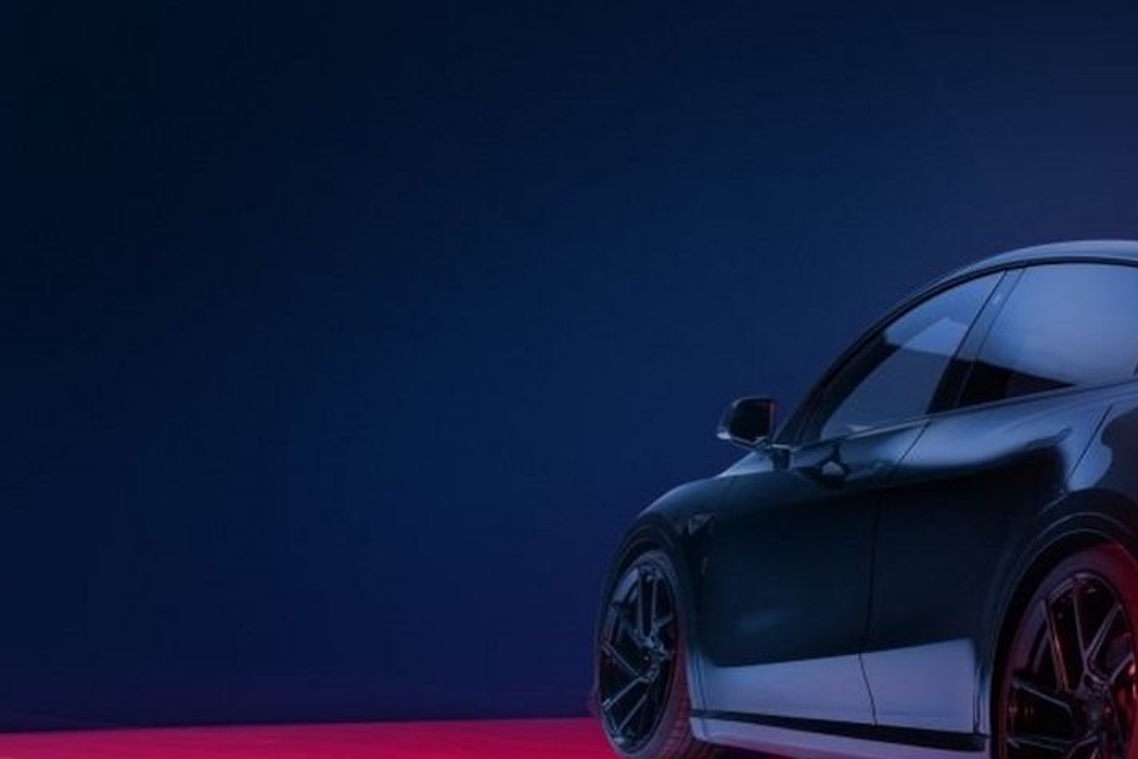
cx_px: 1165
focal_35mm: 81
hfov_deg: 23.9
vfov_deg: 16.8
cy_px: 546
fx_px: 2560
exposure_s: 4
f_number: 6.3
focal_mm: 36
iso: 160
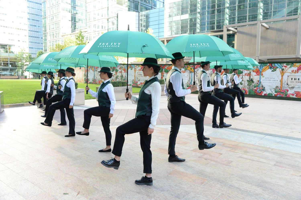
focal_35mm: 28
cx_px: 150
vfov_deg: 46.3
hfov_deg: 65.5
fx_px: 234
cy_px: 100
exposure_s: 1/200
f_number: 5.6
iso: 1000
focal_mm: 28
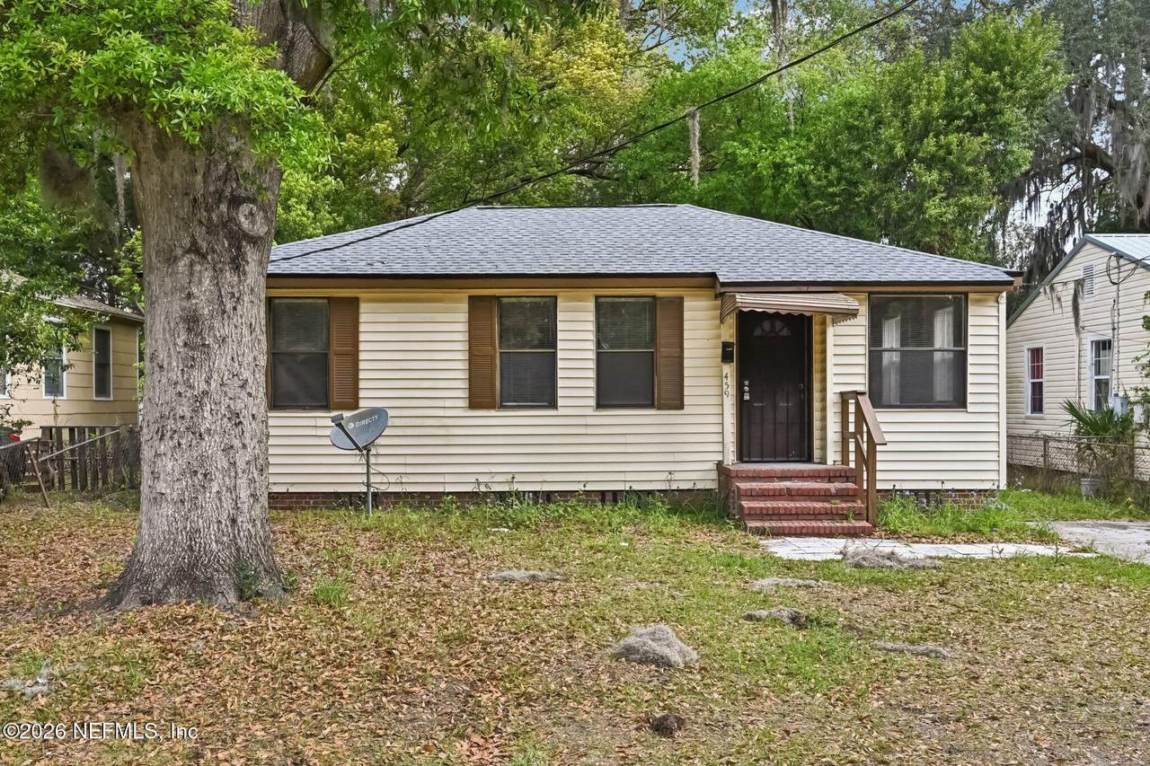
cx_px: 575
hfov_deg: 61.9
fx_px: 958
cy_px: 383
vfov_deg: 43.6
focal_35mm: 30
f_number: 8
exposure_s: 1/80
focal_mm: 30
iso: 100
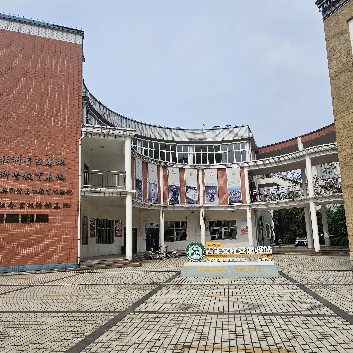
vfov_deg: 57.3
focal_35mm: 28
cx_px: 163
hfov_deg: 57.2
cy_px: 181
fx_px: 323
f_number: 1.8
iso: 25
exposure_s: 1/2760
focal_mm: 5.4
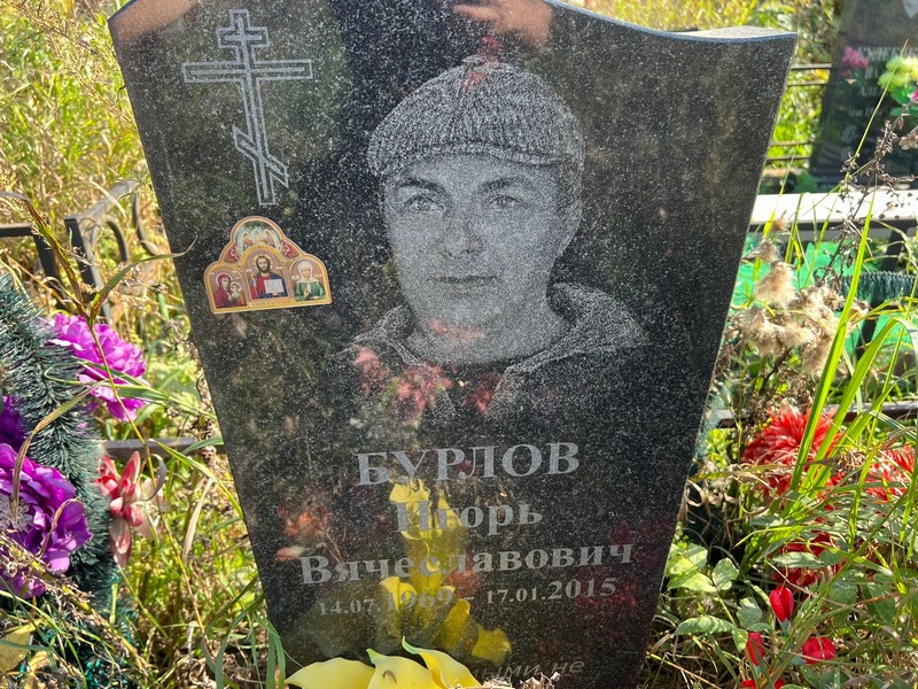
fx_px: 690
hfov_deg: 67.3
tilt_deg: -28.6
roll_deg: +1.5
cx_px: 459
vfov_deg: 53.1
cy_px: 344
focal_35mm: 26
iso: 50
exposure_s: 1/329
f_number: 1.5
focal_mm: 5.7
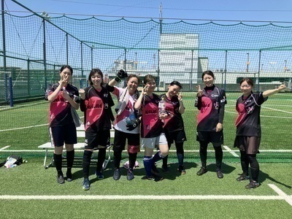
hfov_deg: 63.4
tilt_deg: -4.5
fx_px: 236
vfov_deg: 49.7
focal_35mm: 28
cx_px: 146
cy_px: 110
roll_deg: -0.9
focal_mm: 3.99
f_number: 1.8
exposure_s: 1/1621
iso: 32
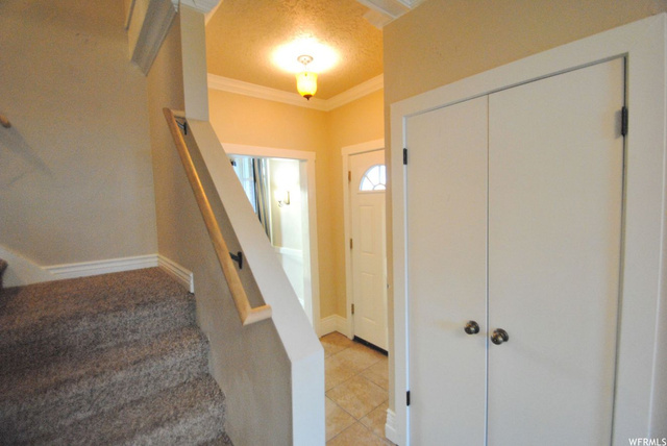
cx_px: 334
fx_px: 278
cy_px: 223
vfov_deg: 77.4
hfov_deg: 100.3
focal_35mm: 15
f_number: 3.5
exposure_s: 1/30
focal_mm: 10
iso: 1400
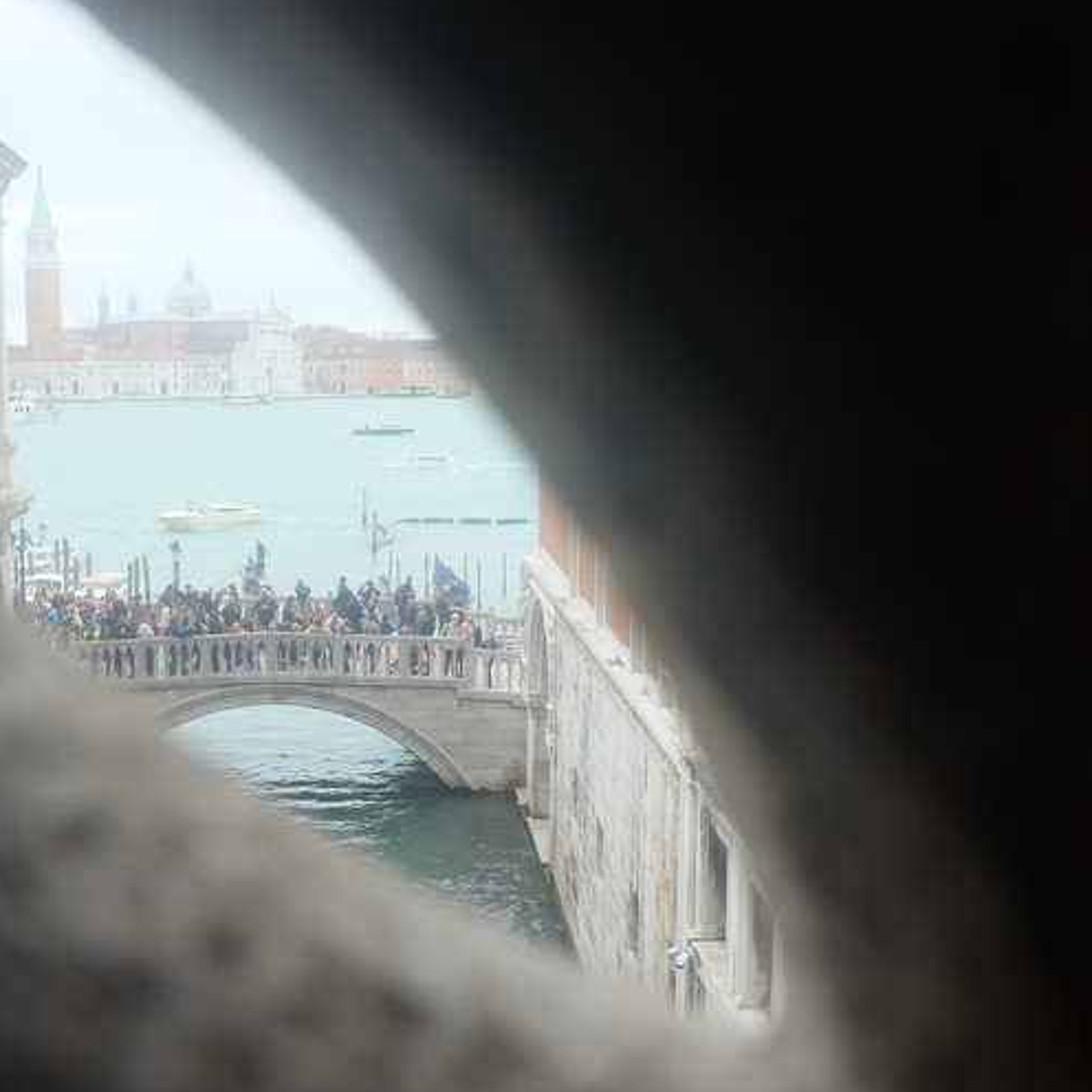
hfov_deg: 34.9
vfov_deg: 35.4
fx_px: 1713
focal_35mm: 48
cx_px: 330
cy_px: 540
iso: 400
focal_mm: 23
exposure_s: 1/140
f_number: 5.6
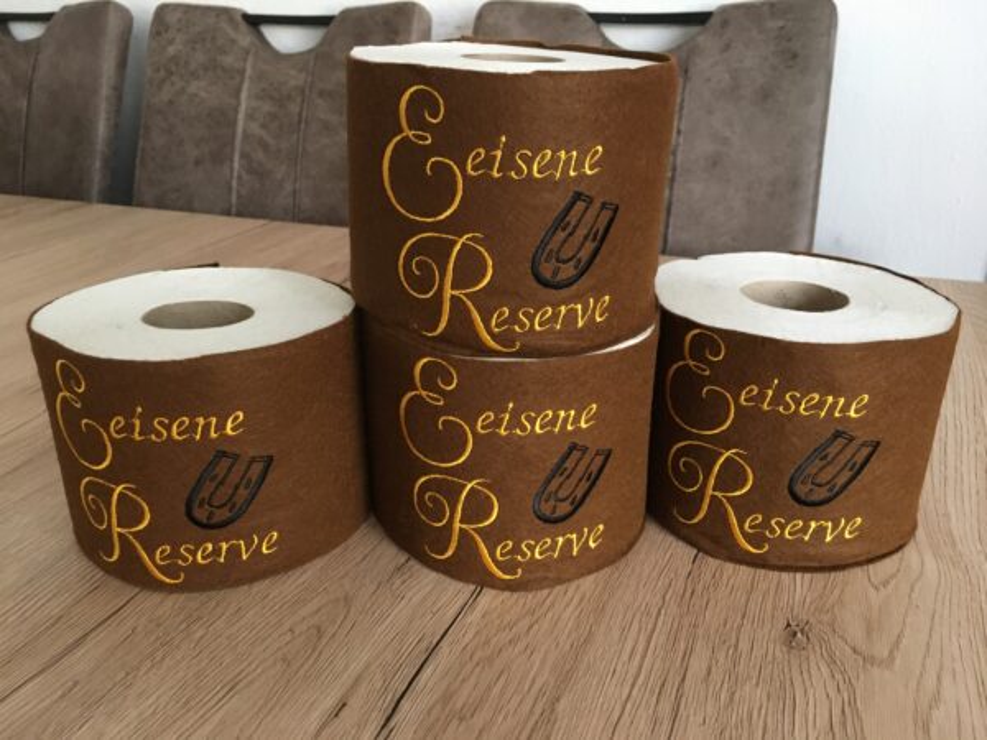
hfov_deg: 61.7
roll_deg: -0.9
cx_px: 494
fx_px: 827
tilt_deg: -22.2
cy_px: 370
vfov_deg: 48.2
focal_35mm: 29
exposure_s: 1/17
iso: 200
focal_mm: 4.15
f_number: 2.2
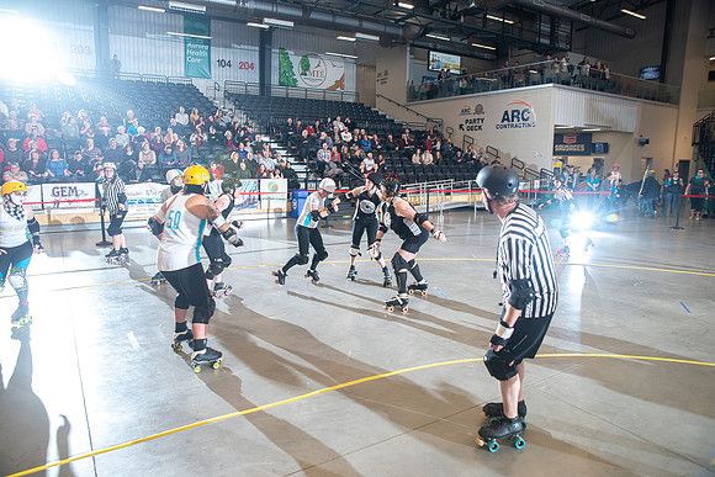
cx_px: 358
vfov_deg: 53.2
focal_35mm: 24
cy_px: 238
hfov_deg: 73.7
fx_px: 477
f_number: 5
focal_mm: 24
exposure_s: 1/160
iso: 500
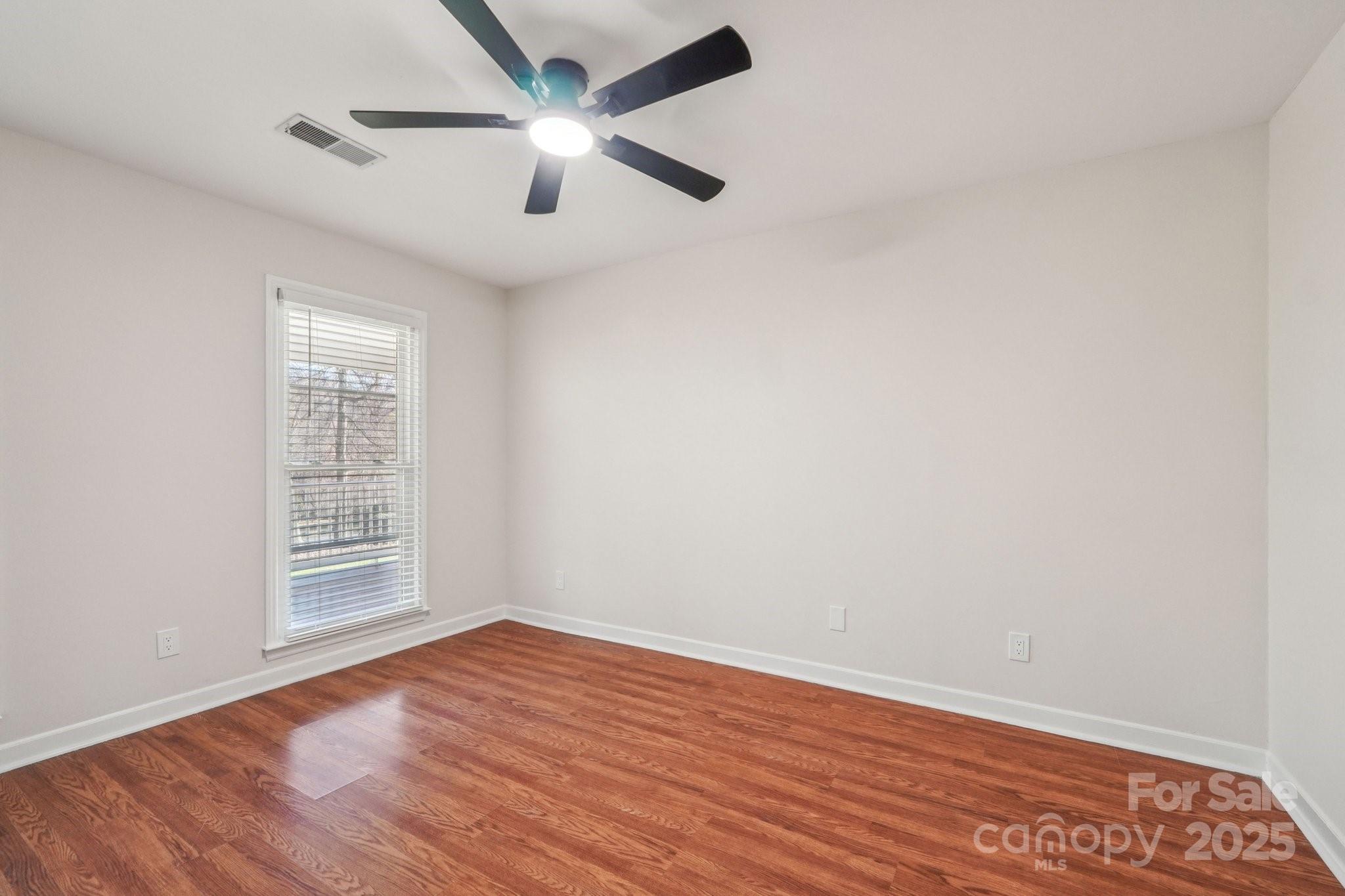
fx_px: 560
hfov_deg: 100.4
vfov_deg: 77.3
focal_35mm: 15
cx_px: 672
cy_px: 448
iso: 400
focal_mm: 10
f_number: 8
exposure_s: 1/8
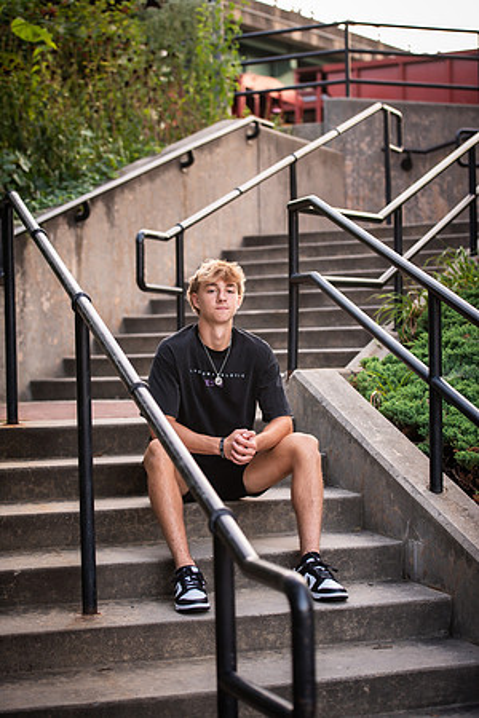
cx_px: 240
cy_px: 359
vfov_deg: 28.8
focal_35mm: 70
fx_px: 1397
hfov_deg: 19.5
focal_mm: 70
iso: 800
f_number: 2.8
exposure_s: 1/160
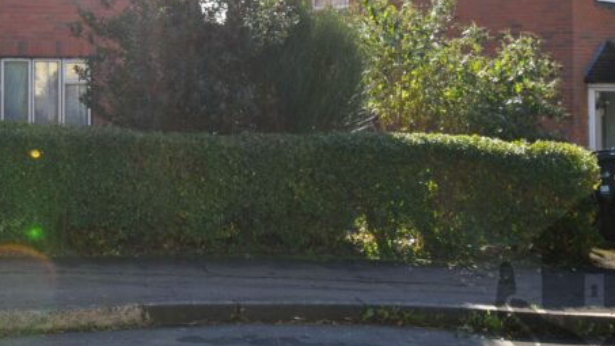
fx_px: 1158
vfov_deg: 16.8
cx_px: 56
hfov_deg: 28.5
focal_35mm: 71
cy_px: 45
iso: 100
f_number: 7.1
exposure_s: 1/200
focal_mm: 20
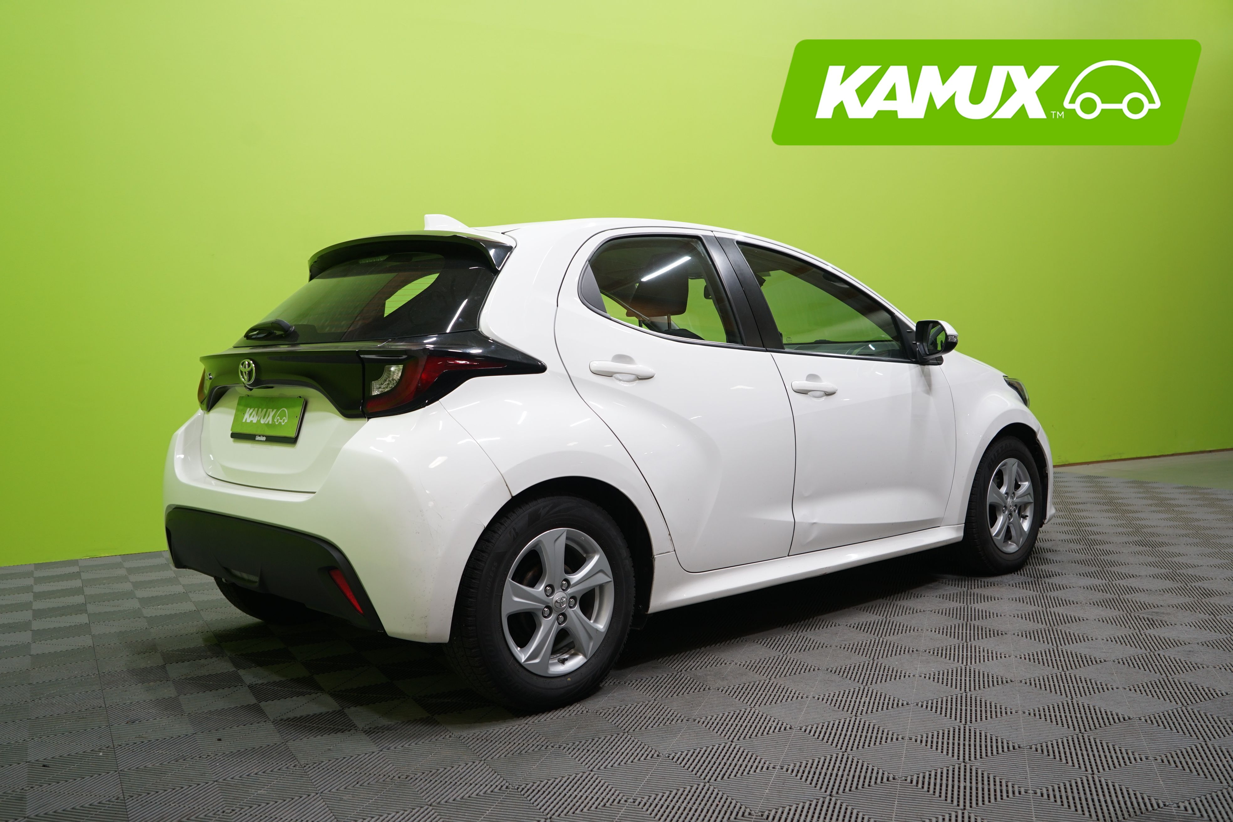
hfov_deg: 60.3
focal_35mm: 31
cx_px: 616
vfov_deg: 42.3
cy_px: 411
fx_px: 1062
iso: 320
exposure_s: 1/20
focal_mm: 31
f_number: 4.5
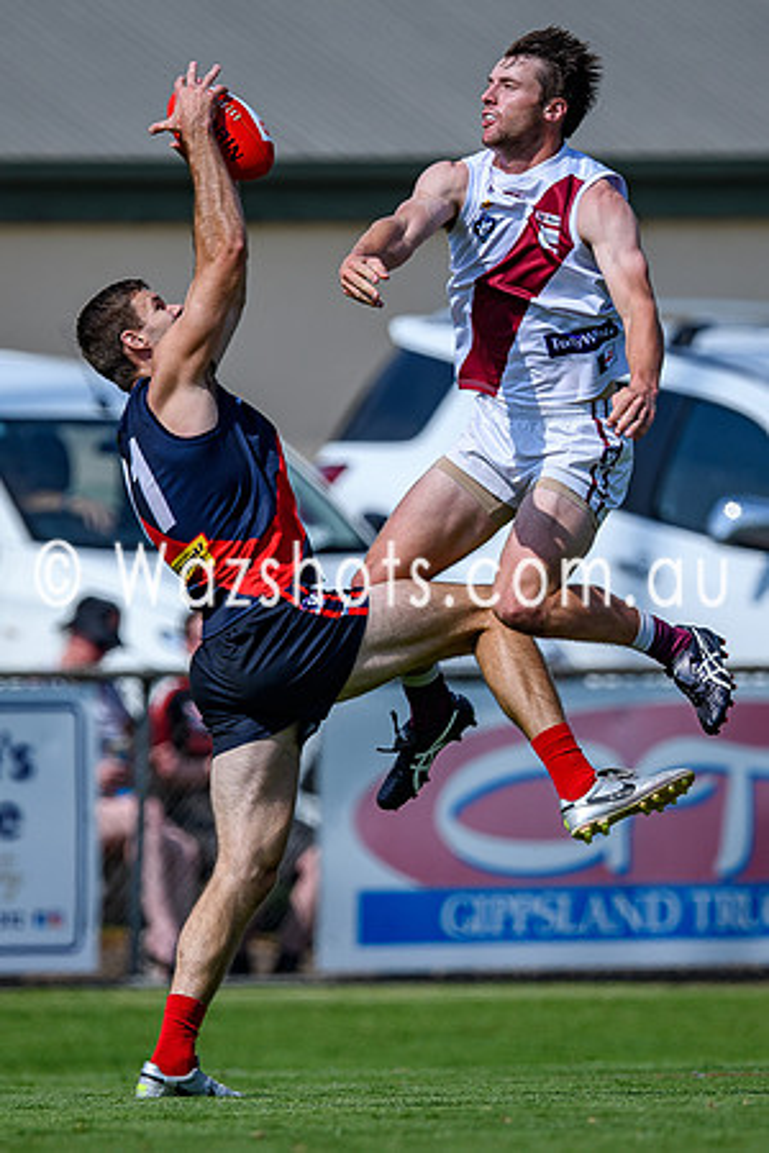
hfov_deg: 1.2
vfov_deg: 1.8
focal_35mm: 1129
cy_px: 577
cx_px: 465
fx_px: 36165
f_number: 4
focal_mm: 500
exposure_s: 1/3200
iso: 110
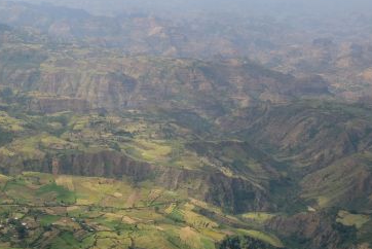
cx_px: 102
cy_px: 92
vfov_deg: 25.5
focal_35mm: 53
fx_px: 548
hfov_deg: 36.8
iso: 400
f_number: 8
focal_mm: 21.4
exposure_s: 1/850
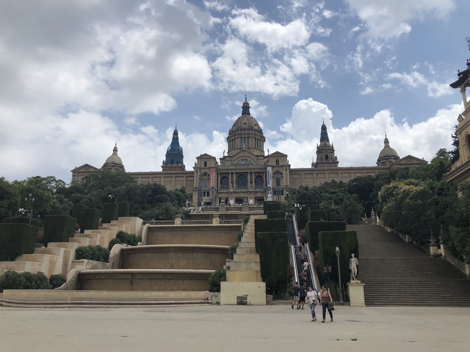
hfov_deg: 61.7
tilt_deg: +17.4
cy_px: 174
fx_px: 394
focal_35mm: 29
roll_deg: -1.4
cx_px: 237
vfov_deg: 48.2
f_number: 1.8
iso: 20
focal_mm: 3.99
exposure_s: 1/4367
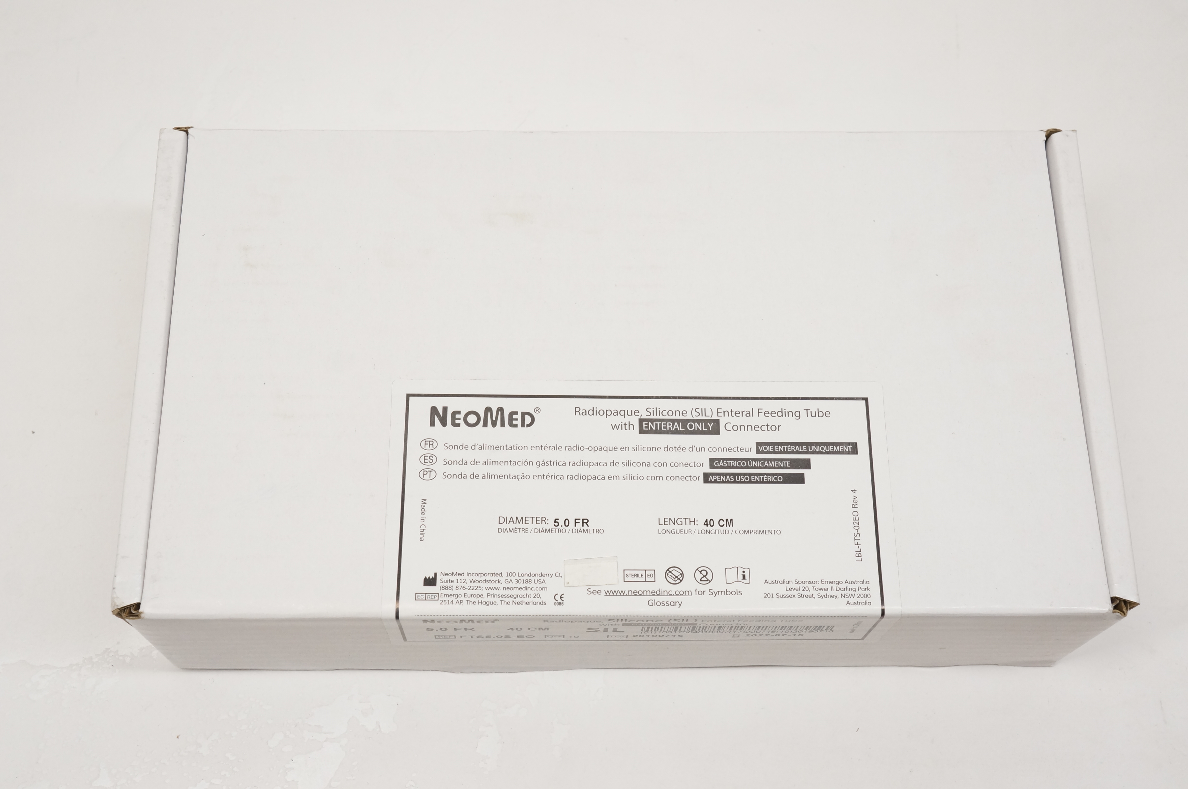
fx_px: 1335
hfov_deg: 48.0
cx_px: 594
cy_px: 394
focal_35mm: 40
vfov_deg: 32.9
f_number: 8
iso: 800
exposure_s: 1/100
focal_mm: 27
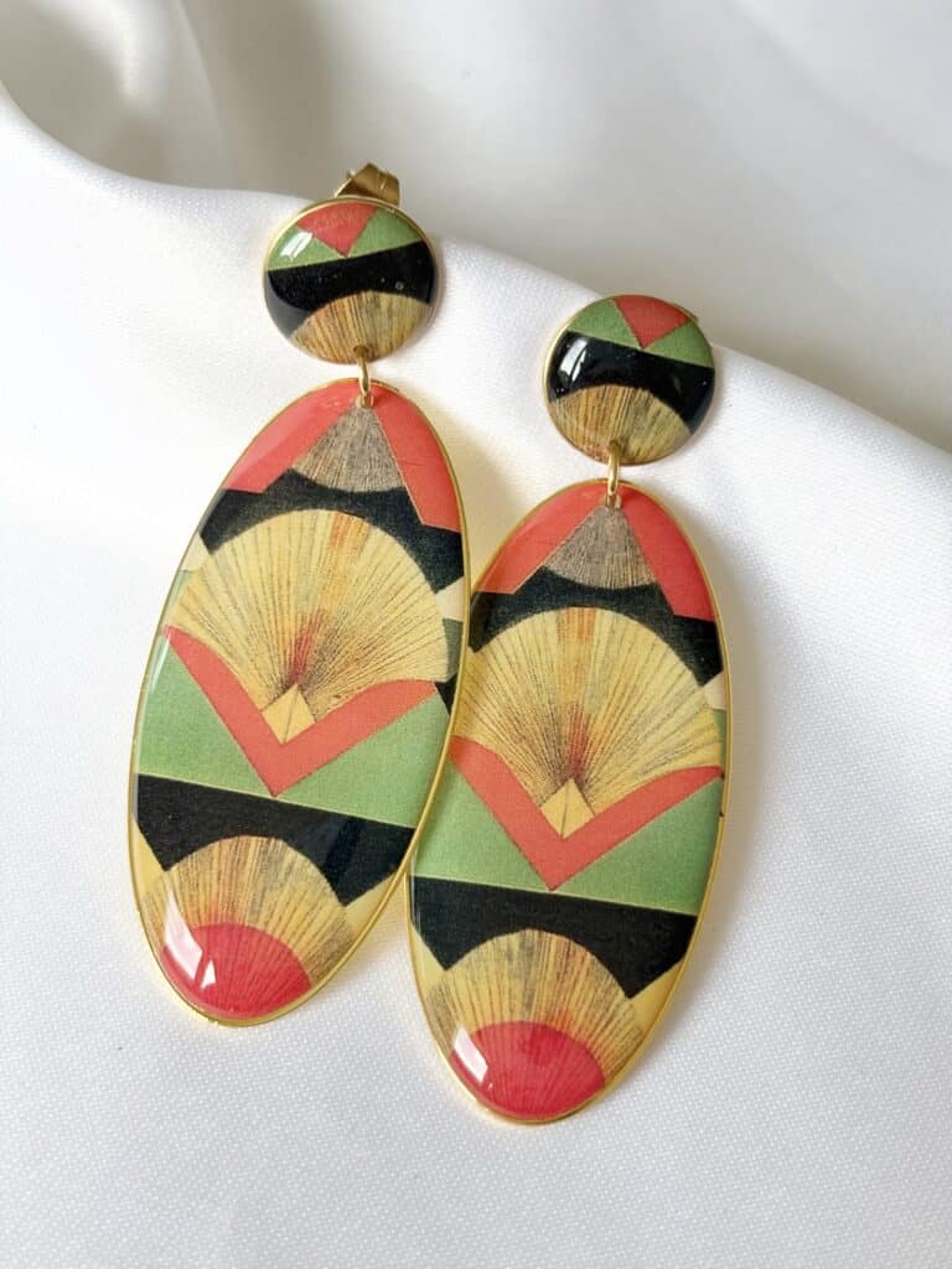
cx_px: 476
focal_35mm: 52
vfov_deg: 36.8
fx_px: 1907
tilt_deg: -57.3
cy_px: 634
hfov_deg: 28.0
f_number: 1.6
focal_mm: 5.96
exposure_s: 1/225
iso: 32
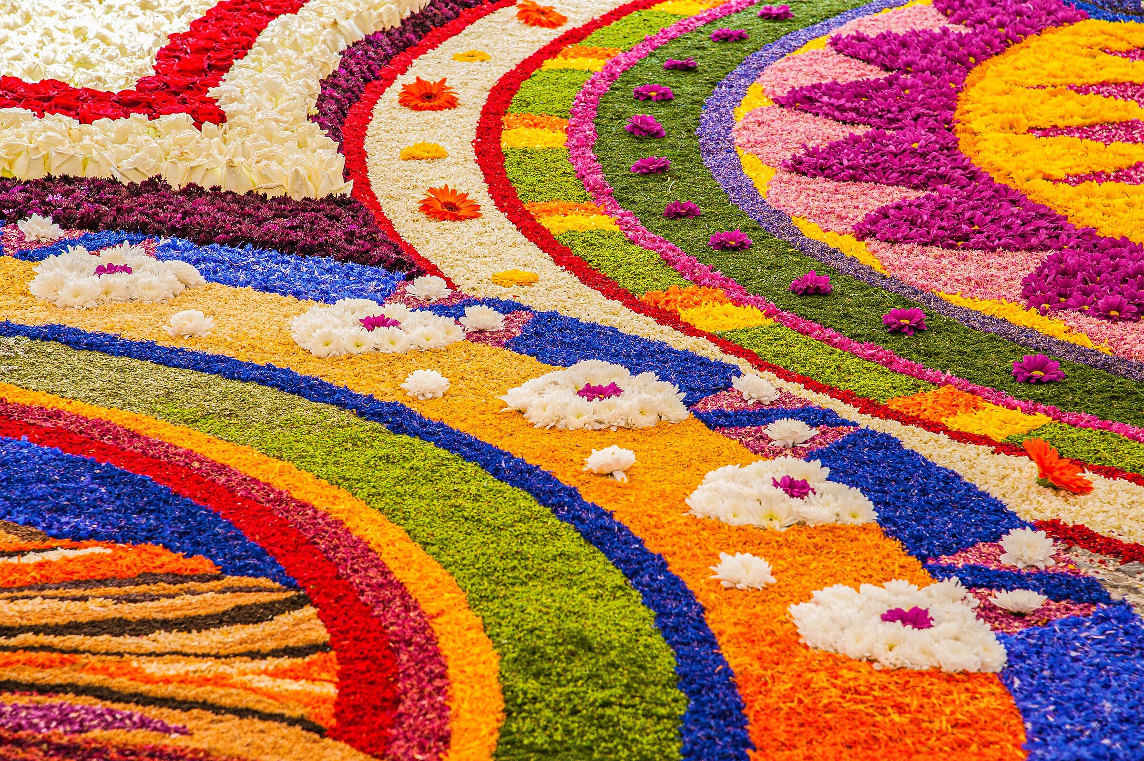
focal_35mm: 120
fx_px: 3811
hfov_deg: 17.1
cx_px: 572
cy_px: 380
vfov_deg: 11.4
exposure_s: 1/160
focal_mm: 120
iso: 250
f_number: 9
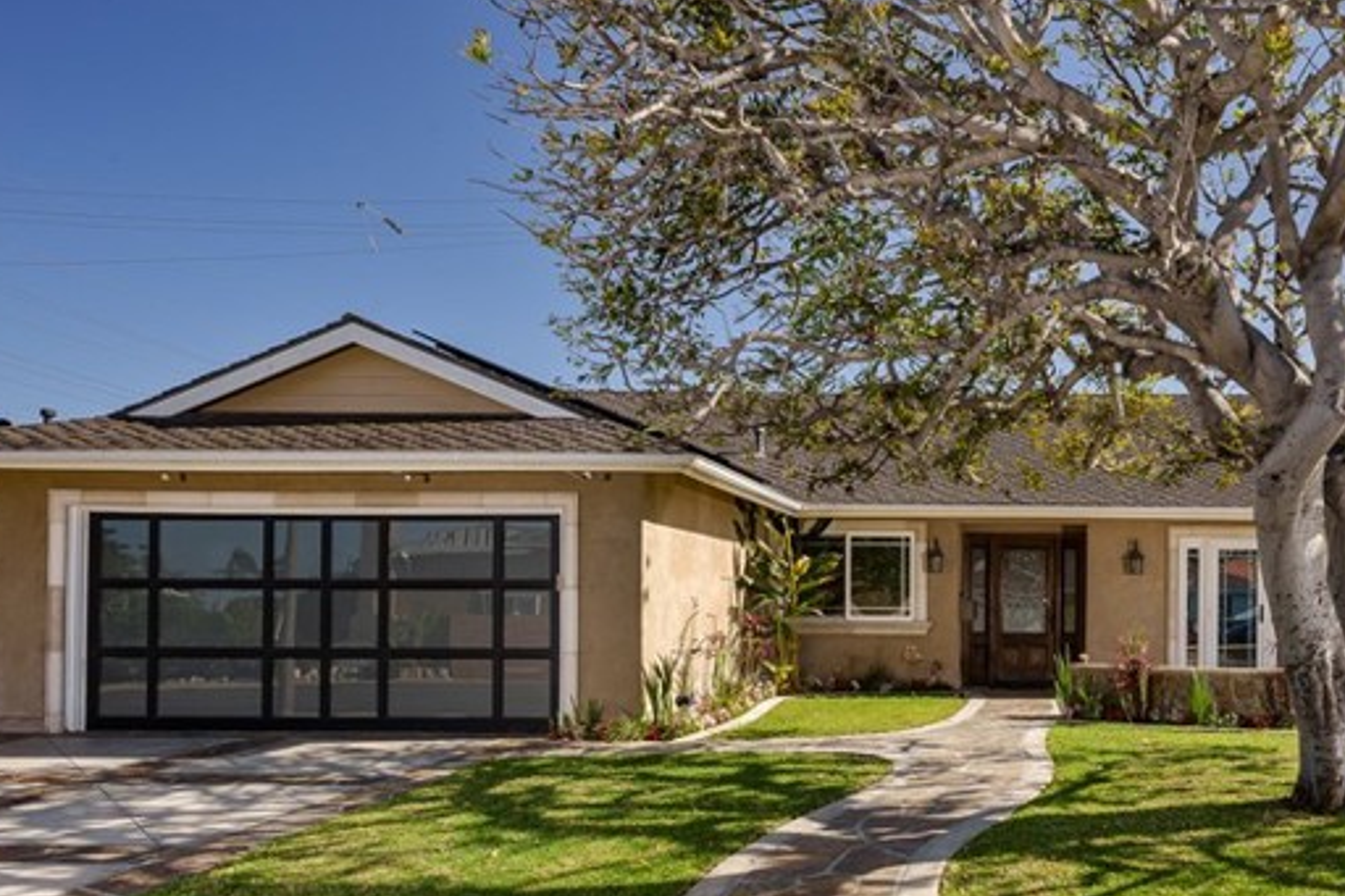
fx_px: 1195
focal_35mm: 32
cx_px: 1095
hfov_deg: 54.3
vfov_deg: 40.4
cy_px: 628
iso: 200
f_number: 16
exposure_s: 1/125
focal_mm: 16
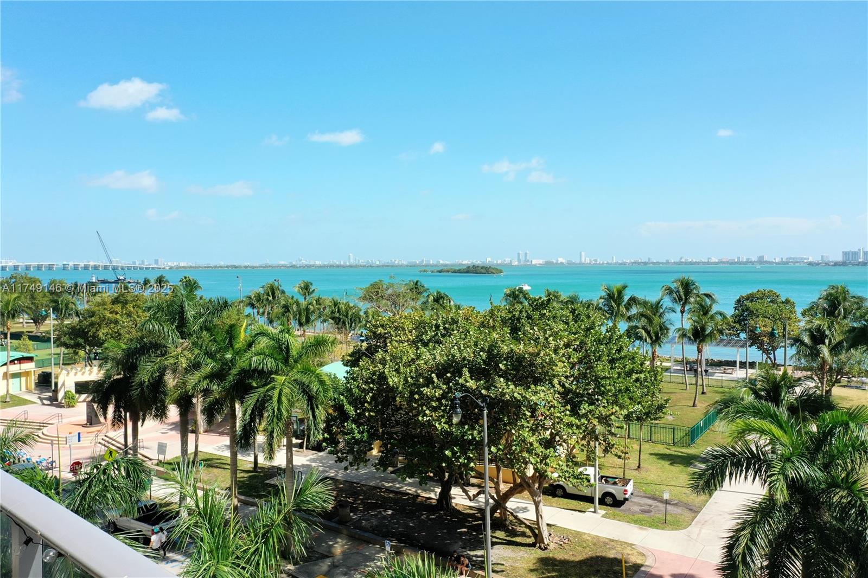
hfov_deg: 65.5
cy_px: 289
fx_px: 675
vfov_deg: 46.4
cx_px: 434
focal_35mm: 28
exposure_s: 1/400
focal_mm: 10.26
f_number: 5.6
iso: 100
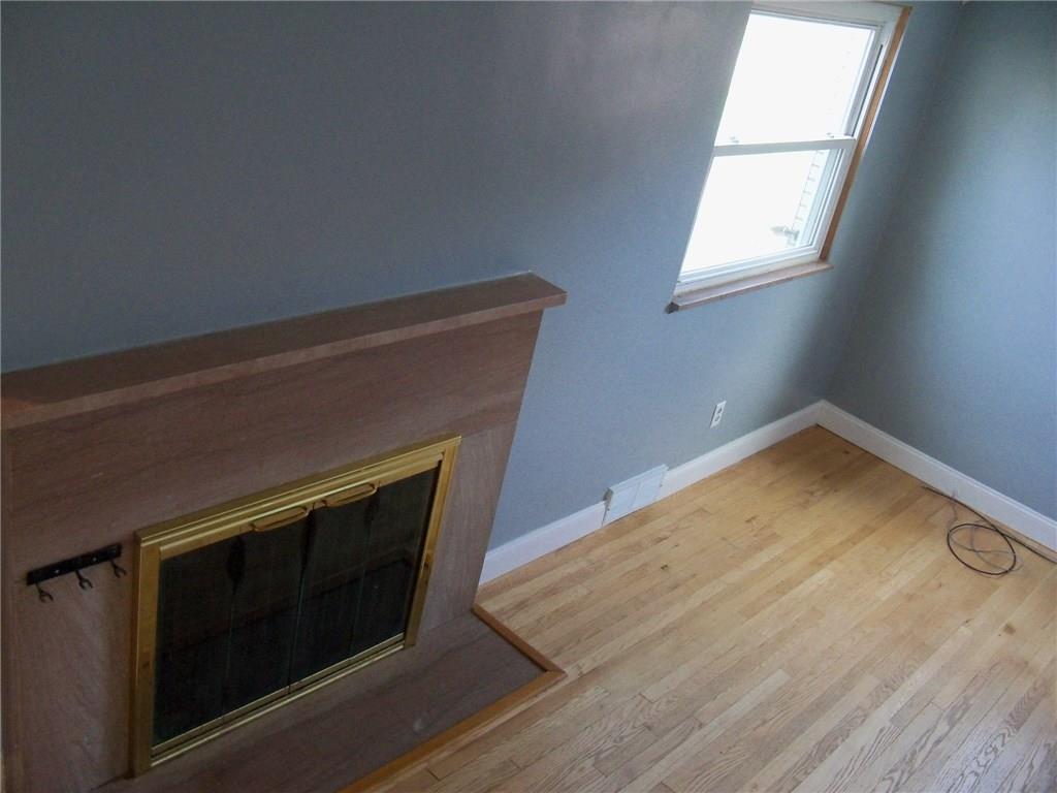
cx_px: 528
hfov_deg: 52.6
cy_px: 396
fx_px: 1069
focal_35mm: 35
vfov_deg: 40.7
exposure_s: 1/40
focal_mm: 6.2
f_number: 3.5
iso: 400
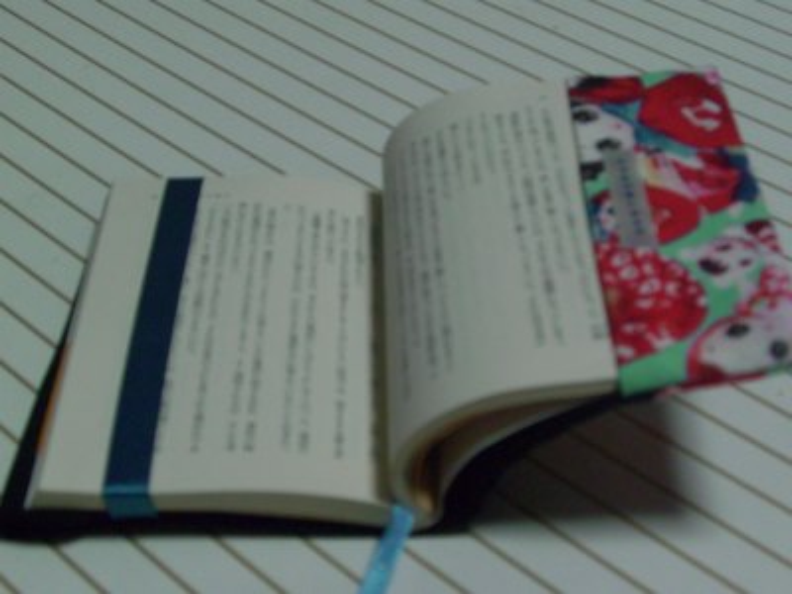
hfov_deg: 29.4
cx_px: 396
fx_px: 1510
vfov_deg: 22.3
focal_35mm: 66
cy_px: 297
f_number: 3.8
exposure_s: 1/80
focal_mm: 13.7
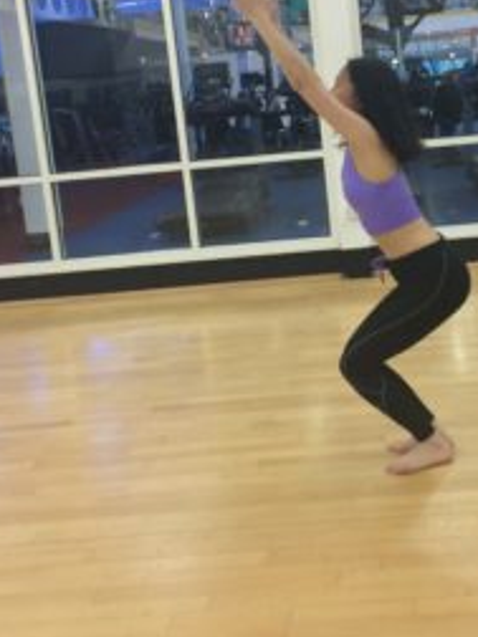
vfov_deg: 40.5
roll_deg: +3.4
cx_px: 354
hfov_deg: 31.0
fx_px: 847
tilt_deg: -6.1
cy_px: 192
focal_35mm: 46
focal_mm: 4.15
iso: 50
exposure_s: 1/33
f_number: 2.2
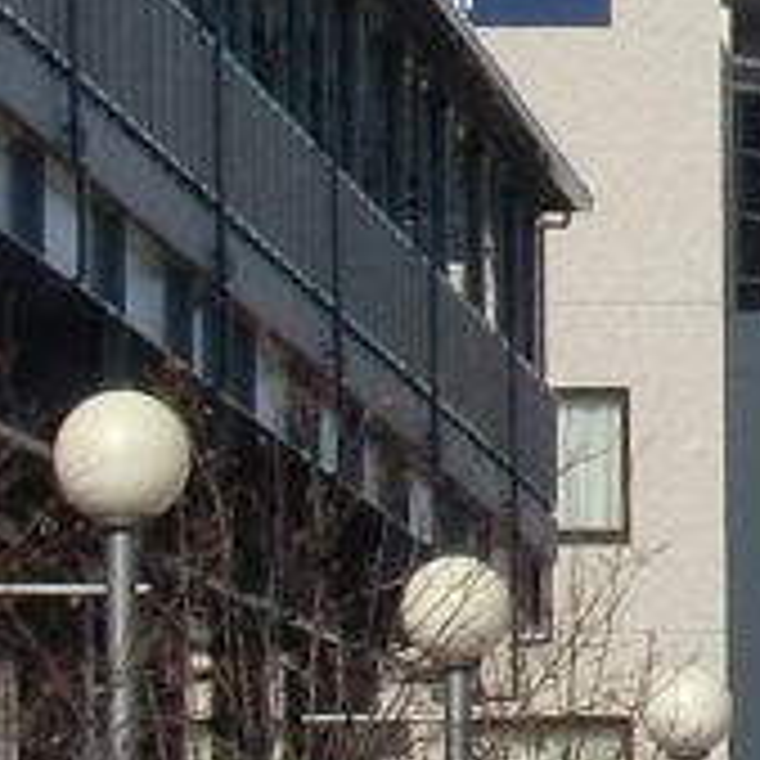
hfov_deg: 3.1
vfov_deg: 3.1
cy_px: -274
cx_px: 1938
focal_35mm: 560
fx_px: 13910
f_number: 4.3
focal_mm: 11.16
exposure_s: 1/1000
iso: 64
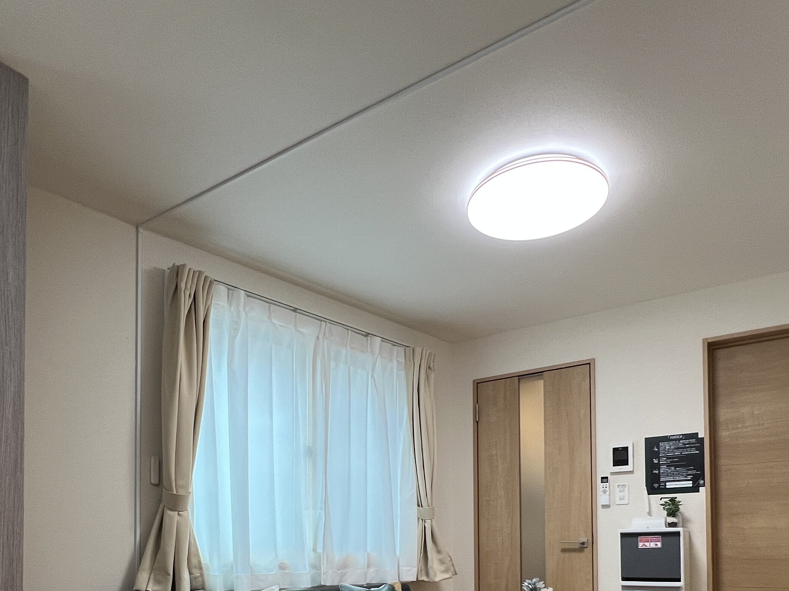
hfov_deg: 69.3
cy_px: 537
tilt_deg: +0.8
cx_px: 363
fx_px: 570
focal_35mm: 25
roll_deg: +0.0
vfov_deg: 48.7
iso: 160
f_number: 1.8
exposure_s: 1/99
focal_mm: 1.57
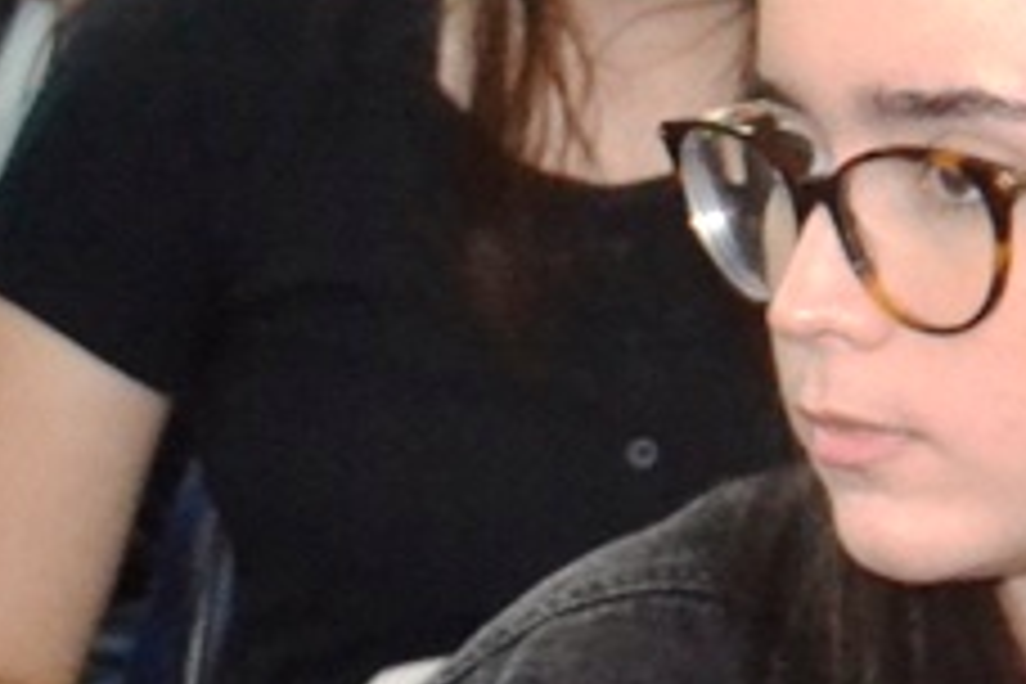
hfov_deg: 8.8
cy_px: -274
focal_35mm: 212
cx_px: 2421
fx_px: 6042
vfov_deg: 6.4
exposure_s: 1/60
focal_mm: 28
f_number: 4.5
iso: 3200
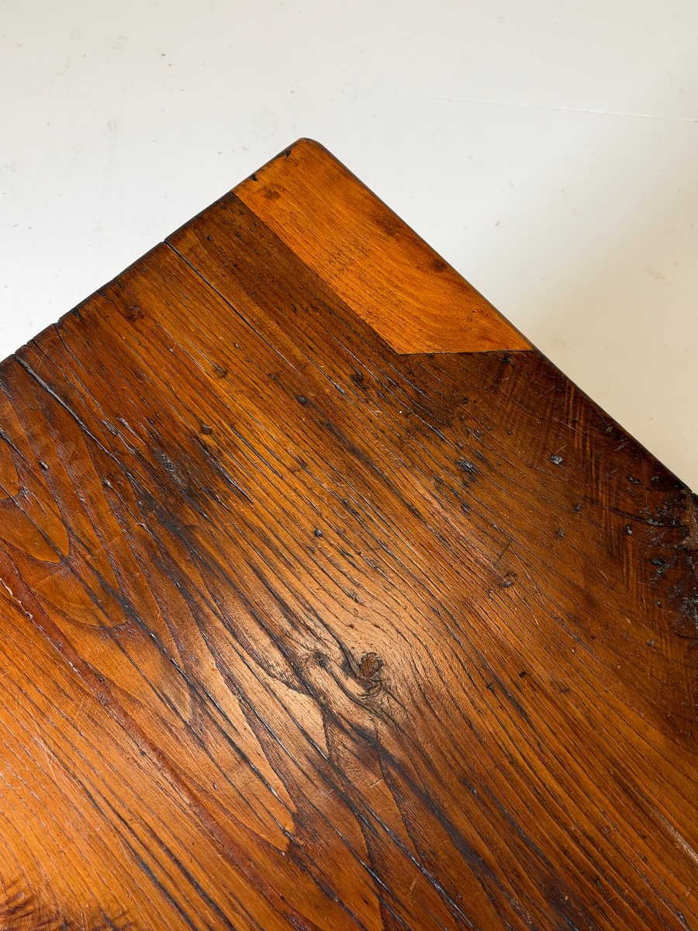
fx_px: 941
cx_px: 349
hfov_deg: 40.7
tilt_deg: -70.4
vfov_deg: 52.6
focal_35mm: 35
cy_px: 466
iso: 250
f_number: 1.8
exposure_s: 1/100
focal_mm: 6.93
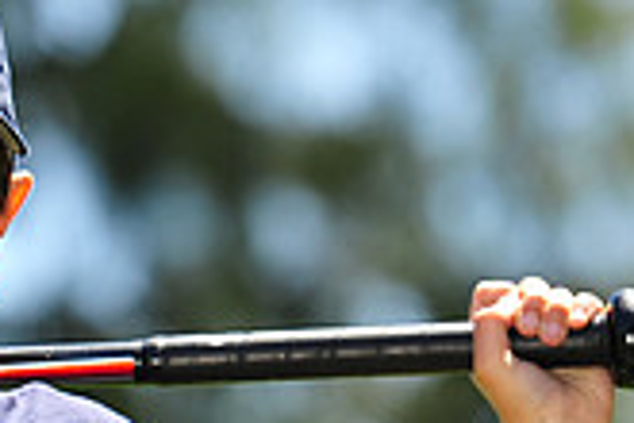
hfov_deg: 3.5
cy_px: 588
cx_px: -108
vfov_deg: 2.4
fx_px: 10231
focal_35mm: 581
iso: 200
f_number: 4
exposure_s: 1/500
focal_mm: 165
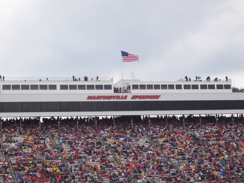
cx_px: 122
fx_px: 719
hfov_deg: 19.3
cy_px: 92
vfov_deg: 14.5
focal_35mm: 102
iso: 160
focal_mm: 16.8
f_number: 4.6
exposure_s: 1/250
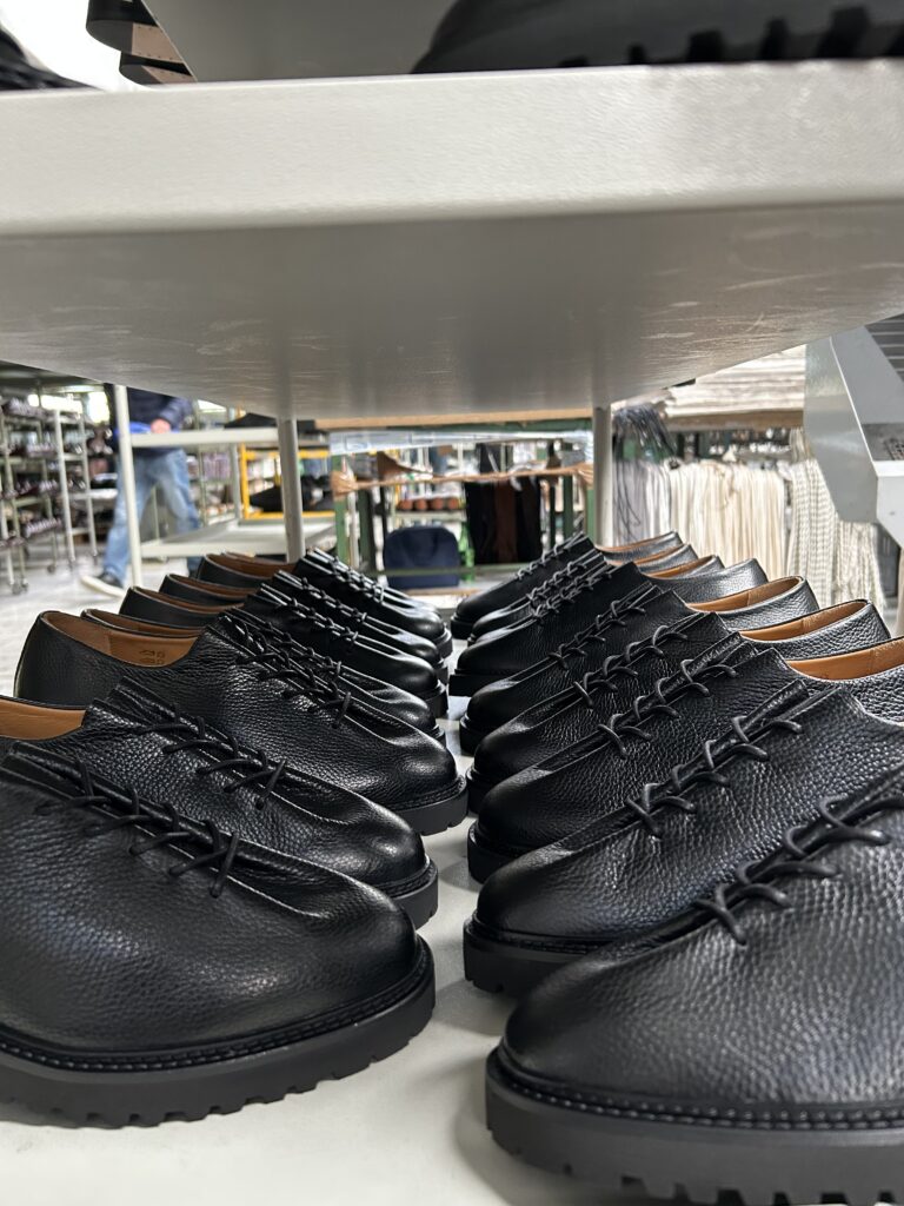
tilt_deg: -9.4
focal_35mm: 26
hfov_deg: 53.1
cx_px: 452
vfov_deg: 67.3
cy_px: 603
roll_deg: +2.2
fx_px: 905
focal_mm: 5.7
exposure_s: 1/50
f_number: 1.5
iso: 250
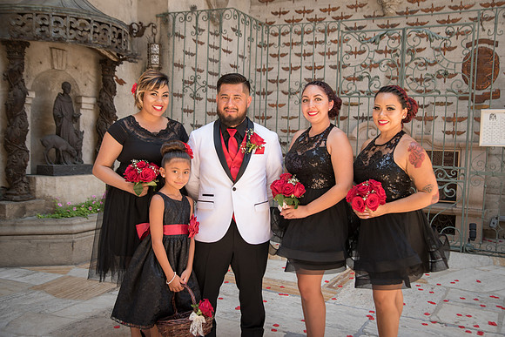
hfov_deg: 53.1
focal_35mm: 36
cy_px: 168
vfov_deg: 36.9
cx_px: 252
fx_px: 505
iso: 100
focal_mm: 36
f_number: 4.5
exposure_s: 1/100
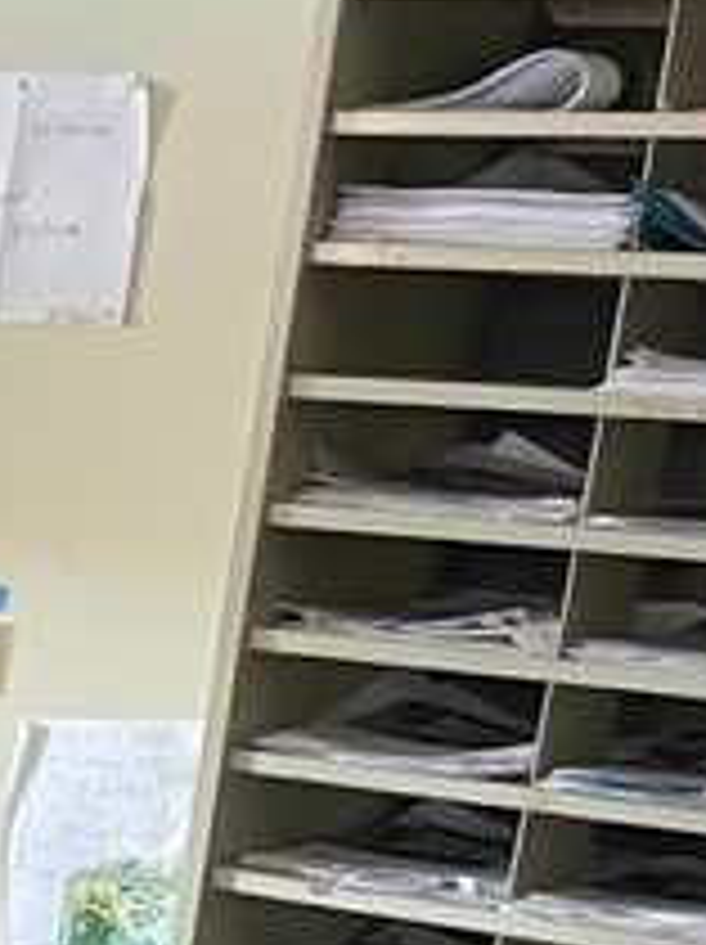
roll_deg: -1.9
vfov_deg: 14.0
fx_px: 3461
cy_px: 1620
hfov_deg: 10.2
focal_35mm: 127
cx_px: -958
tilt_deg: -21.5
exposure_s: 1/24
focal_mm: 4.2
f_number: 1.6
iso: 1000
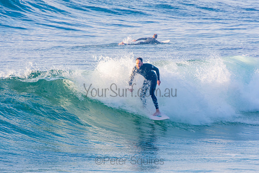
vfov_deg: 2.2
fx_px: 4471
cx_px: 130
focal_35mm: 621
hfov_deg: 3.3
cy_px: 86
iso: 100
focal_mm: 400
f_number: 9
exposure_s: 1/200
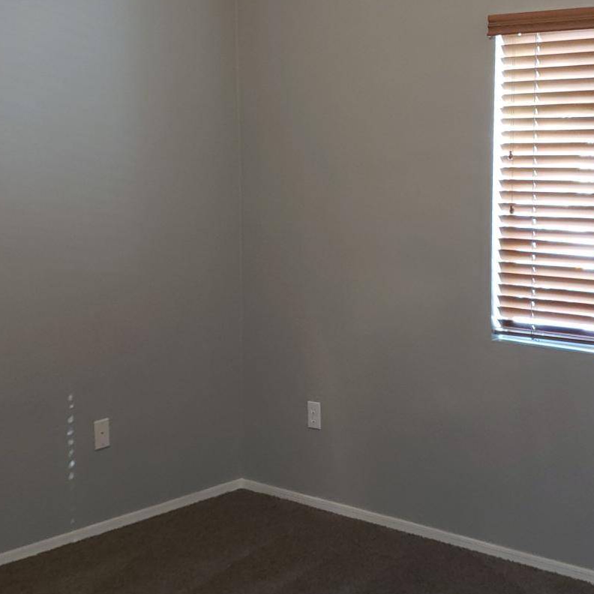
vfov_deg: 29.5
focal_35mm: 58
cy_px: 251
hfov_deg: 29.5
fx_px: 1126
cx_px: 351
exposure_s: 1/24
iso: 100
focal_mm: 4.3
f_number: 1.5
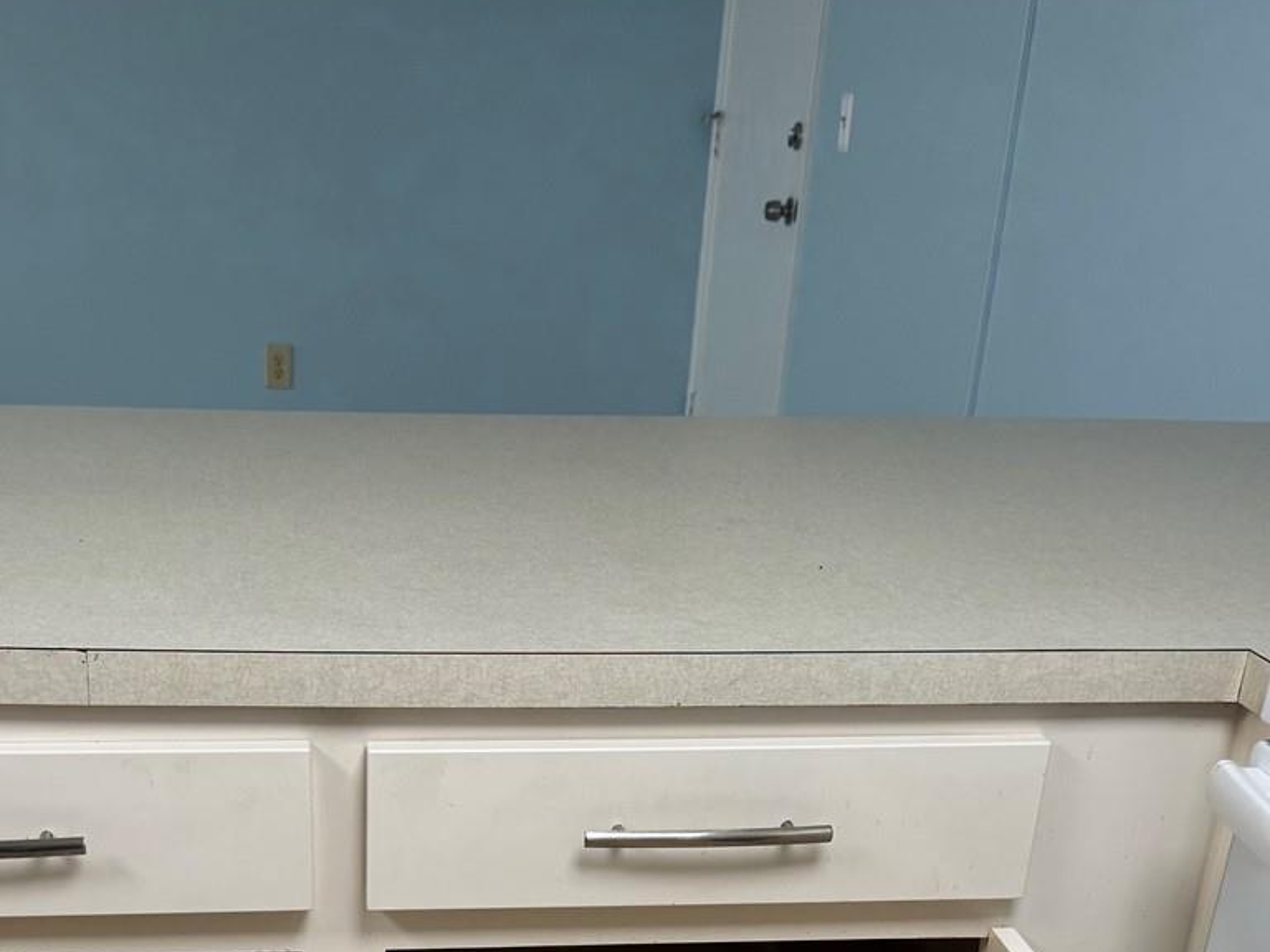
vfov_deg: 27.3
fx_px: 1834
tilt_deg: -27.0
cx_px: 476
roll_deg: -3.1
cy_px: 972
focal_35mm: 50
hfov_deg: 38.0
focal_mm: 6.76
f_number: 1.78
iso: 100
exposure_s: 1/120
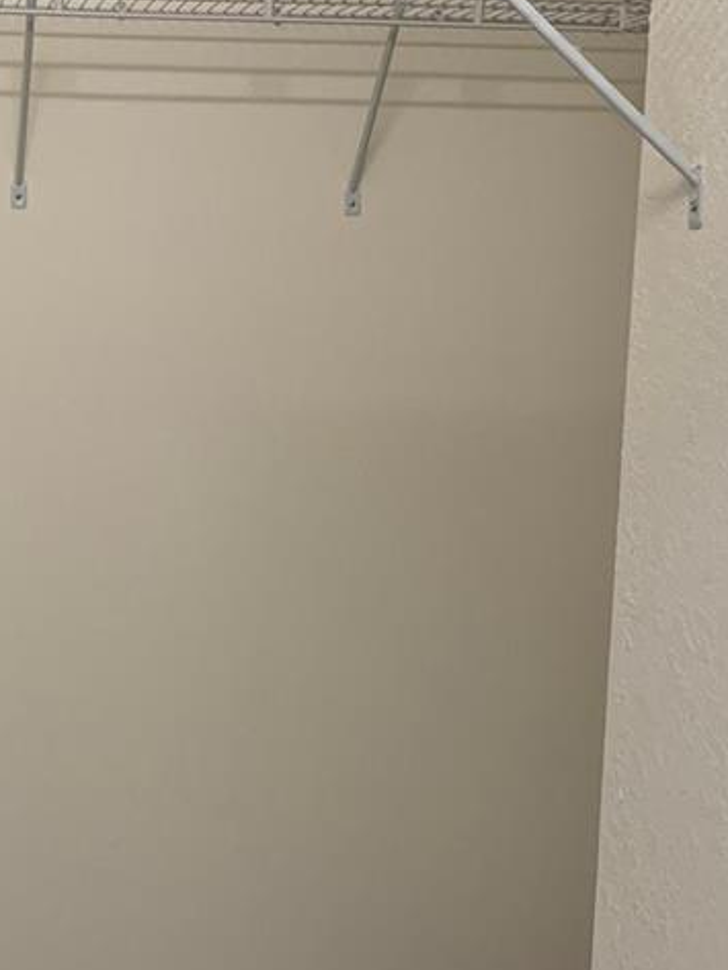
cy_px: 443
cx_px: -2
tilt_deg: -5.3
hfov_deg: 21.5
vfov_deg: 29.4
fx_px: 1850
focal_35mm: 66
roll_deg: -1.9
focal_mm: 4.25
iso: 125
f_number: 1.8
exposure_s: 1/60
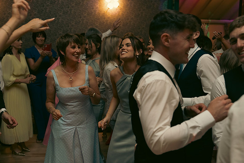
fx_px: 325
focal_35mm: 48
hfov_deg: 41.1
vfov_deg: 28.1
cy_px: 82
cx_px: 122
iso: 2500
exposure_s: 1/200
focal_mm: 48
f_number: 3.5
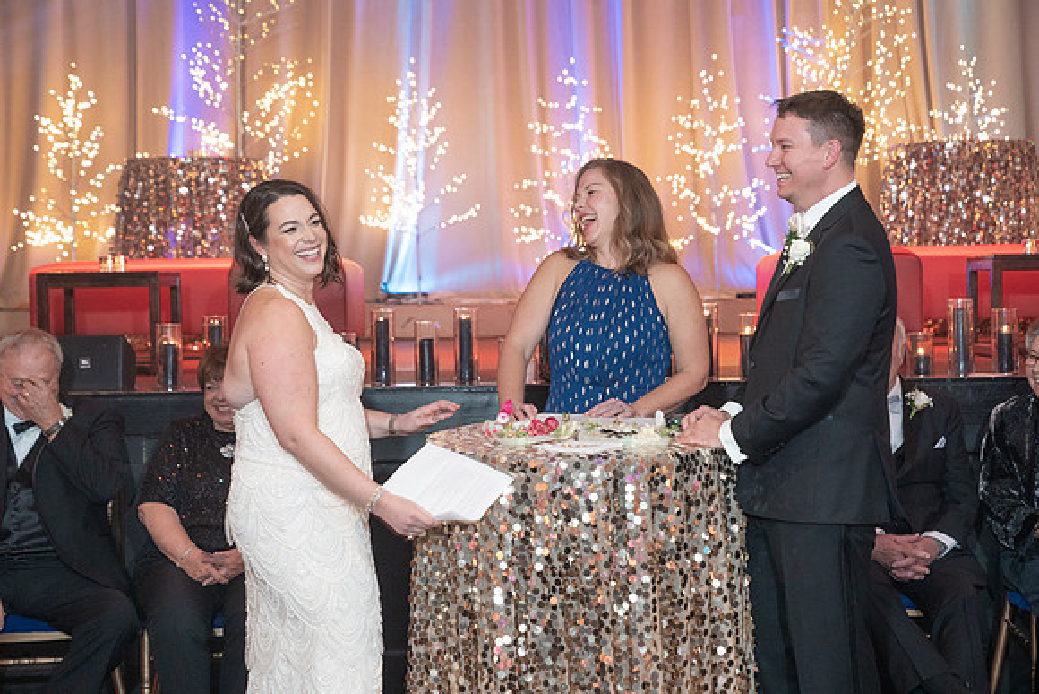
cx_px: 520
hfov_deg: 28.3
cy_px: 347
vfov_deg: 19.1
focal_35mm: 71
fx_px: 2057
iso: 4000
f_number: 4
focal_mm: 70
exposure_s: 1/125
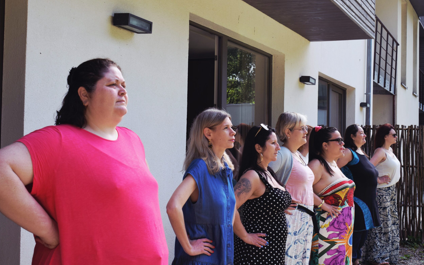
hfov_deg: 37.2
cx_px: 211
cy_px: 128
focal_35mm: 55
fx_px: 630
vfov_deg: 23.7
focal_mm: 35
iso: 400
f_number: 8
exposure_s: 1/250
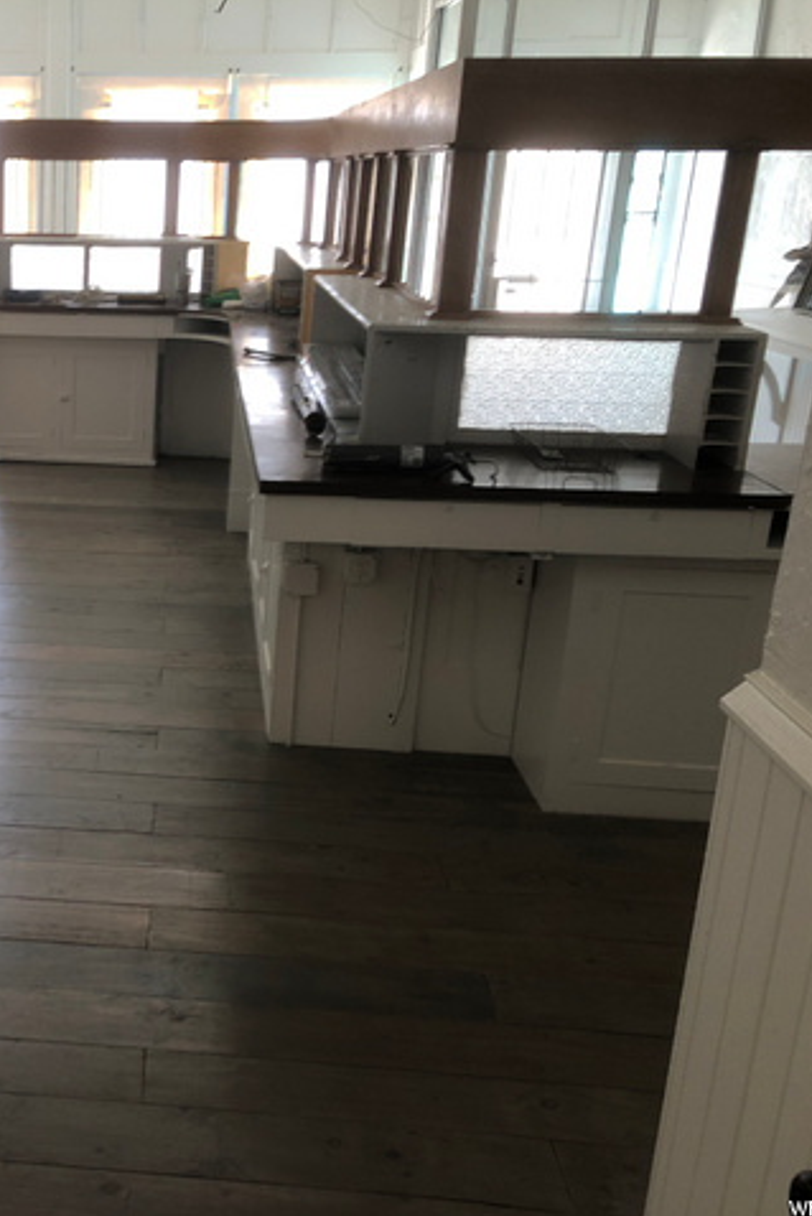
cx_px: 56
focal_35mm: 39
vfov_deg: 49.5
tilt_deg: -16.7
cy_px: 608
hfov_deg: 32.3
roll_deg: -0.6
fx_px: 1318
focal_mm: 3.99
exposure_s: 1/30
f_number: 1.8
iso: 25
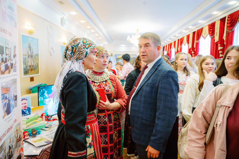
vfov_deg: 53.1
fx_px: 159
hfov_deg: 73.8
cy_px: 80
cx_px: 120
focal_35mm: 24
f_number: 4
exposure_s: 1/80
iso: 2500
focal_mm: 24
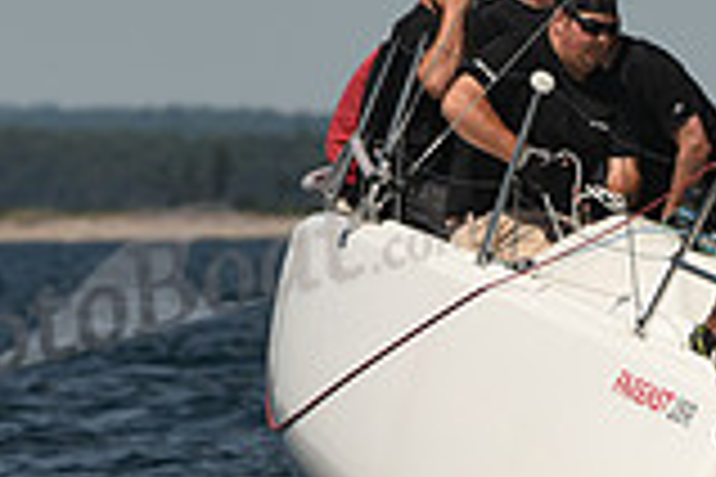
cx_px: 716
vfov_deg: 0.9
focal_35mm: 1460
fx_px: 29036
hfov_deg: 1.4
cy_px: 466
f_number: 7.1
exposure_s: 1/1000
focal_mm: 400
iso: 250
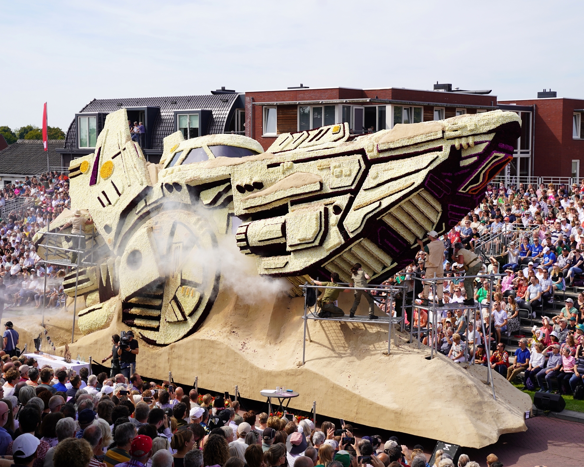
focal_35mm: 60
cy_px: 234
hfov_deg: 31.4
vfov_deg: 25.4
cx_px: 327
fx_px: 1037
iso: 100
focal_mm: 53
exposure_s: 1/500
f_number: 5
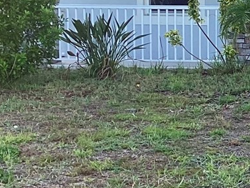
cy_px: 96
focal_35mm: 131
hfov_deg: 14.4
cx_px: 334
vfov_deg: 11.3
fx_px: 946
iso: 25
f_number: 2.4
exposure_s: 1/252
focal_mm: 3.3
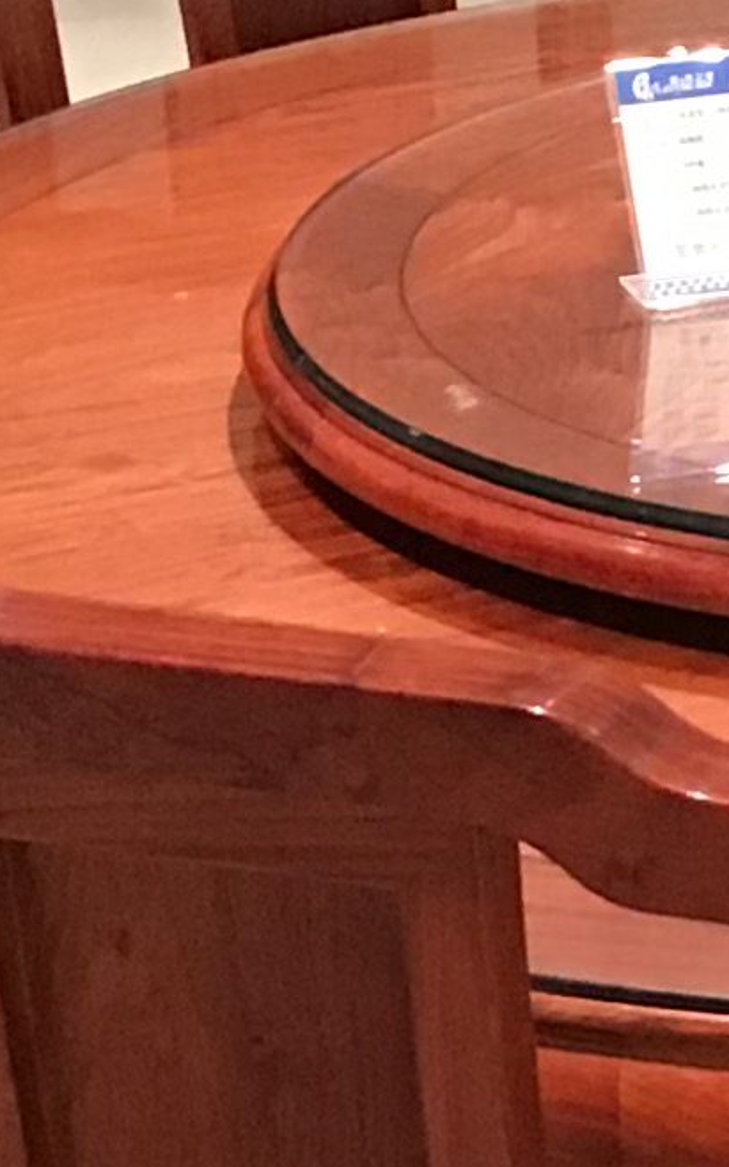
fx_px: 5184
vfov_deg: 12.8
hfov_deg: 7.8
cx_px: 1323
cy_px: 853
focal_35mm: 163
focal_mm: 3.3
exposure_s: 1/25
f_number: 2.4
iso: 200
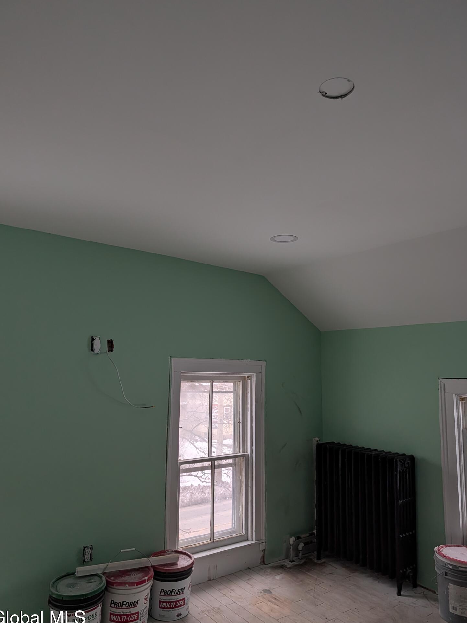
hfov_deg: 54.9
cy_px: 323
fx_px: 450
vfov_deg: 69.4
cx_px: 233
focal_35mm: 25
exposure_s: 1/150
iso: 251
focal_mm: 6.9
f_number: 1.68
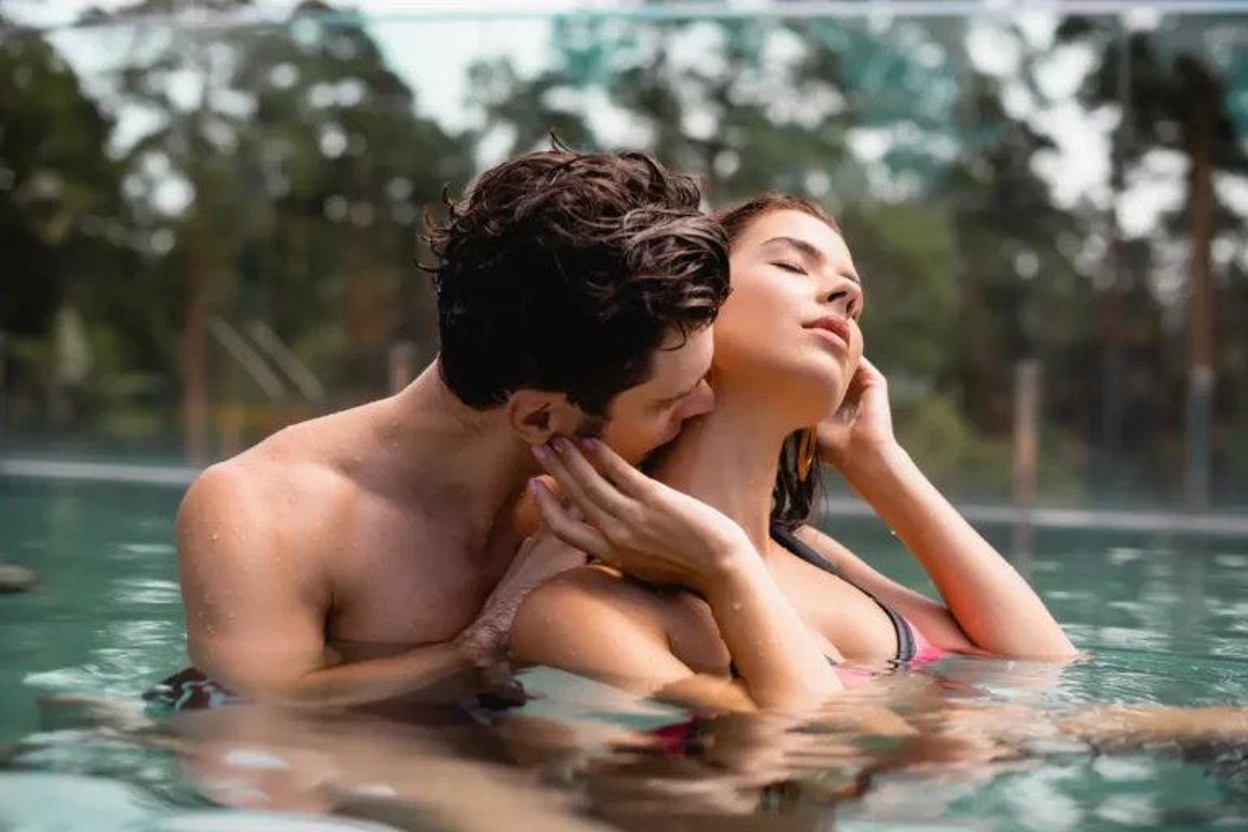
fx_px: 1733
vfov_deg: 27.0
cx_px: 624
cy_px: 416
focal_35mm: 50
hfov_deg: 39.6
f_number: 3.2
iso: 100
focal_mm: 50
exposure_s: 1/800
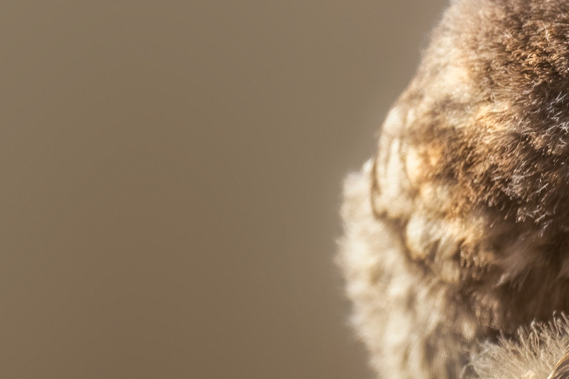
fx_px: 29717
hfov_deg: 1.1
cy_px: 287
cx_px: 738
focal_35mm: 1881
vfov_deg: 0.7
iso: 1000
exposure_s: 1/1600
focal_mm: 600
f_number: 4
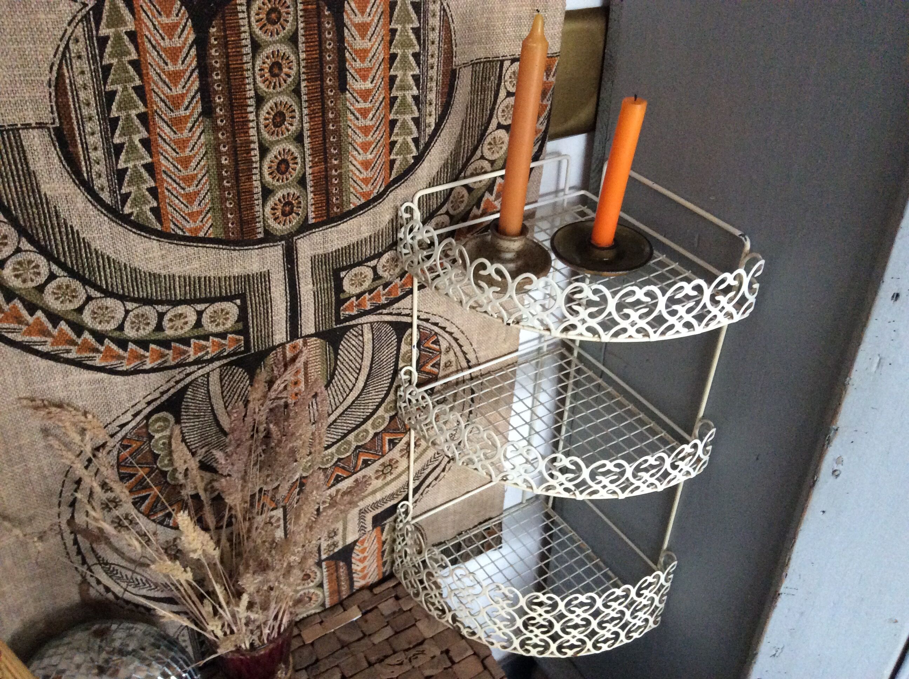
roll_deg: +0.2
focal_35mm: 32
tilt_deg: -34.2
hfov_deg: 56.9
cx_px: 454
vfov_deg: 44.1
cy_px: 340
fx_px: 839
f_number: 2.4
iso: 250
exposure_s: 1/25
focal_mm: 3.3
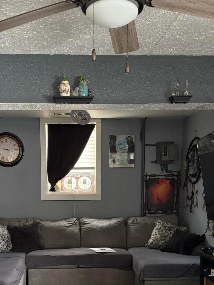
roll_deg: +0.8
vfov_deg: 41.4
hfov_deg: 32.8
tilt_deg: -7.0
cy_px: 222
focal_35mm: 44
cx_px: 86
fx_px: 363
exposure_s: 1/40
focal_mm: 6.76
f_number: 1.78
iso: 1000
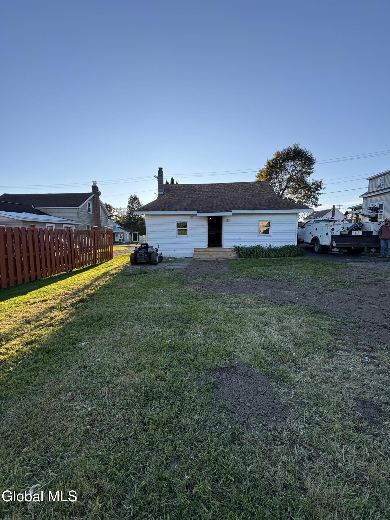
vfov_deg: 102.1
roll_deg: -0.3
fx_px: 210
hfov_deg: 85.7
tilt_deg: -5.9
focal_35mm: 14
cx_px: 195
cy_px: 260
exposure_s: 1/470
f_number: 2.2
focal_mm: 2.22
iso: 64
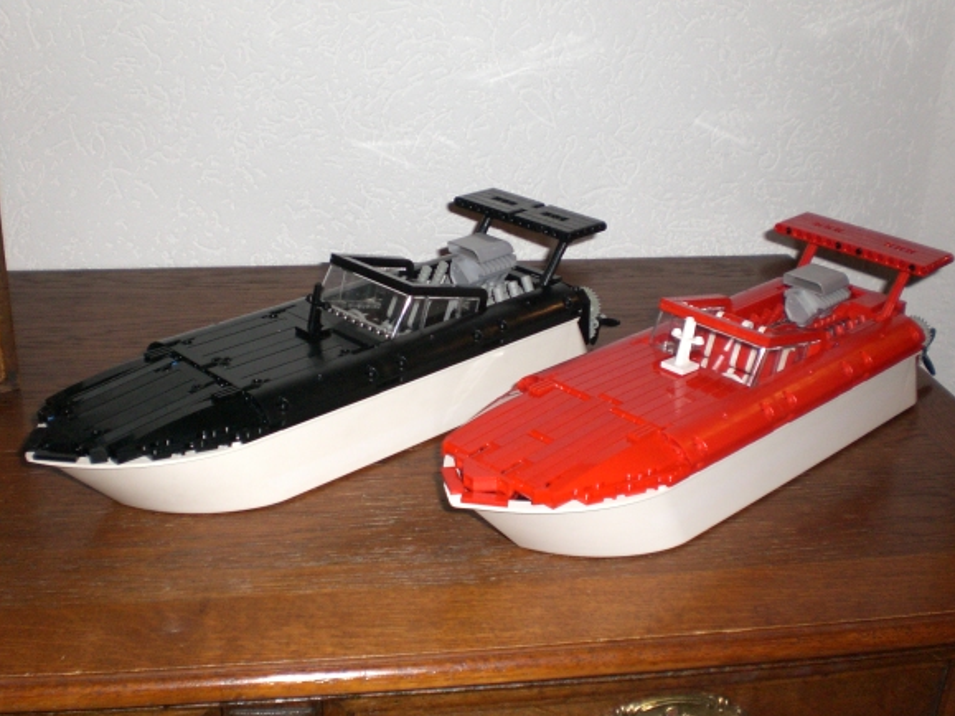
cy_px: 342
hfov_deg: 44.8
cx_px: 483
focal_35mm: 42
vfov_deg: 34.3
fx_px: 1158
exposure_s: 1/60
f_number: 3.1
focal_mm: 6.3
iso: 200
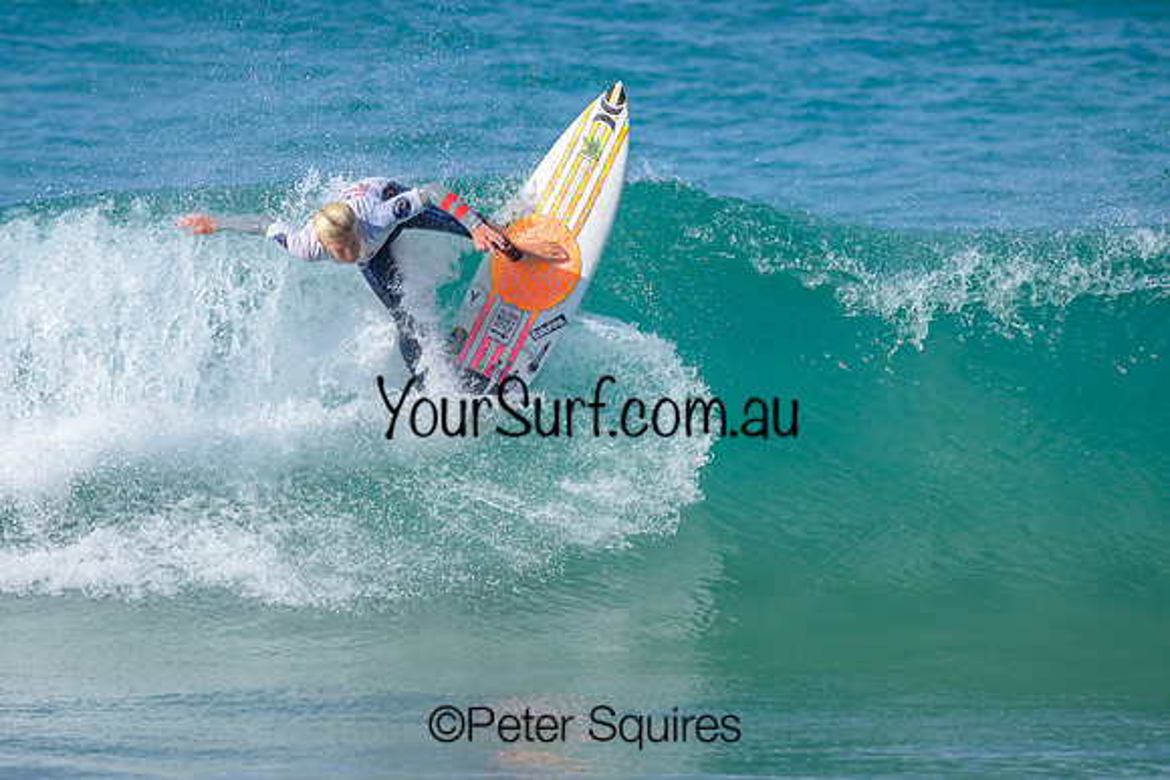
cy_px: 305
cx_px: 483
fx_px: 35705
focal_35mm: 1098
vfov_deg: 1.3
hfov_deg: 1.9
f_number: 6.3
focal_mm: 800
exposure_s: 1/2000
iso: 320
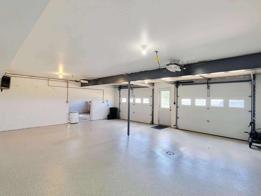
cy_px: 96
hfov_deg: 94.5
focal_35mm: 16
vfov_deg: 78.1
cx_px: 134
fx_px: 121
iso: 125
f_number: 2.2
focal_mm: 2.2
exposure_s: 1/60.2
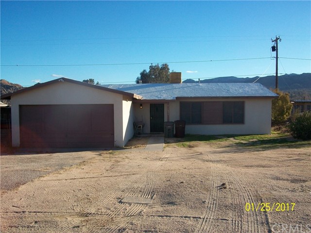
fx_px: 305
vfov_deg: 41.8
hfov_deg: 54.0
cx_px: 156
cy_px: 116
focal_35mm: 34
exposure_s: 1/320
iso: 80
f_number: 5.5
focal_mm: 5.7
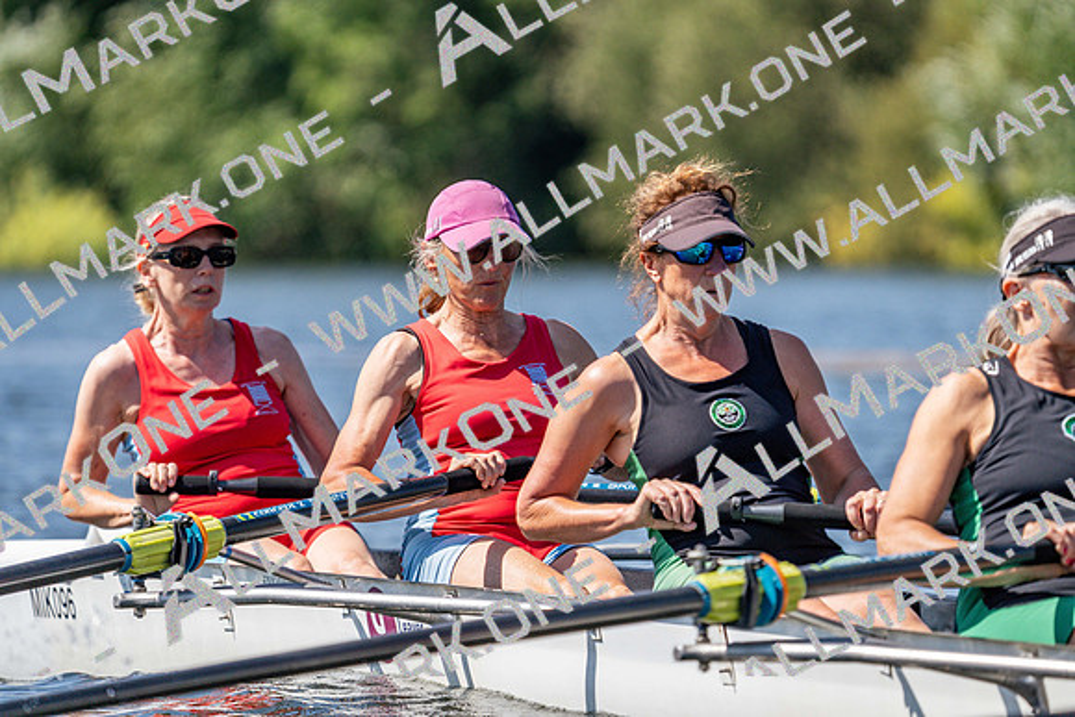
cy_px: 358
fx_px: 12514
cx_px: 538
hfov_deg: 4.9
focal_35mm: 419
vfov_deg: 3.3
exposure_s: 1/2000
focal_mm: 419
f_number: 6.3
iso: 320
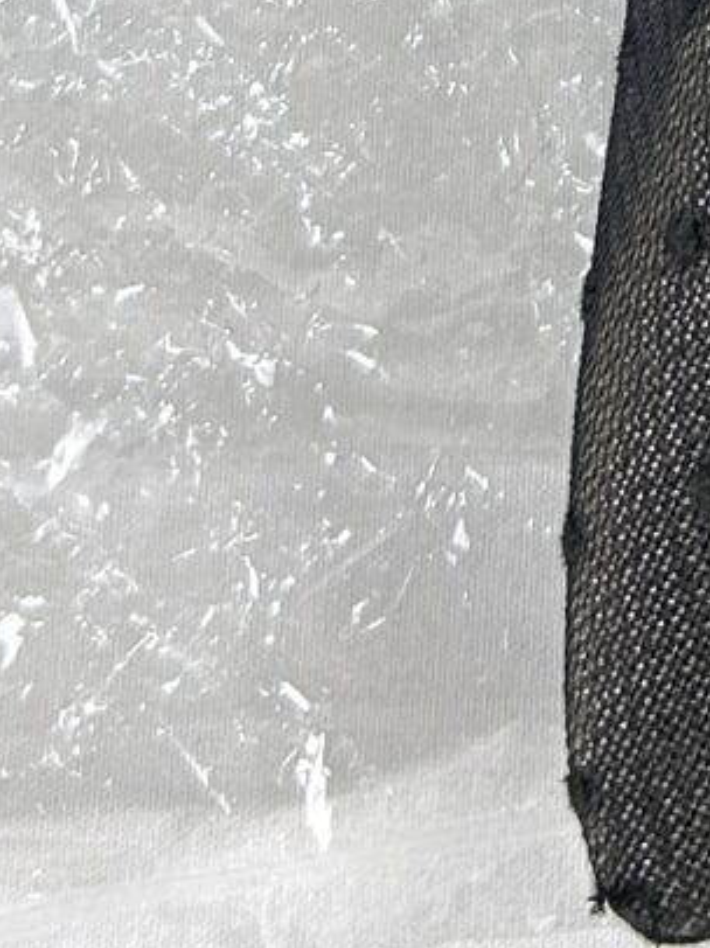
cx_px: 1133
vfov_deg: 10.5
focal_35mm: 164
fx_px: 4490
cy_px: -1282
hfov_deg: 8.8
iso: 50
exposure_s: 1/100
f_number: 1.5
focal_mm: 5.7
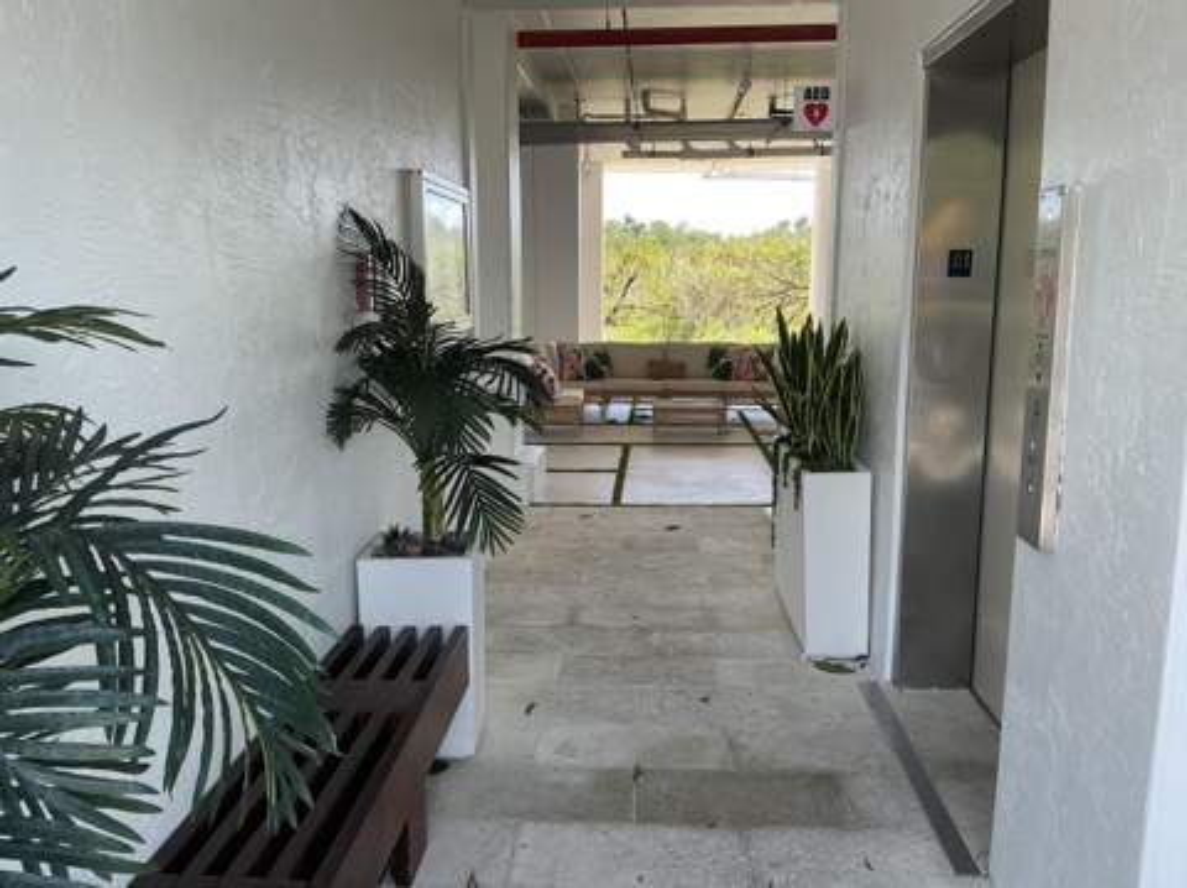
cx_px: 594
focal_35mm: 28
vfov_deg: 49.7
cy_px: 444
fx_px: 959
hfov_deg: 63.5
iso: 16
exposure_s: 1/122
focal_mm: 3
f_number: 1.8
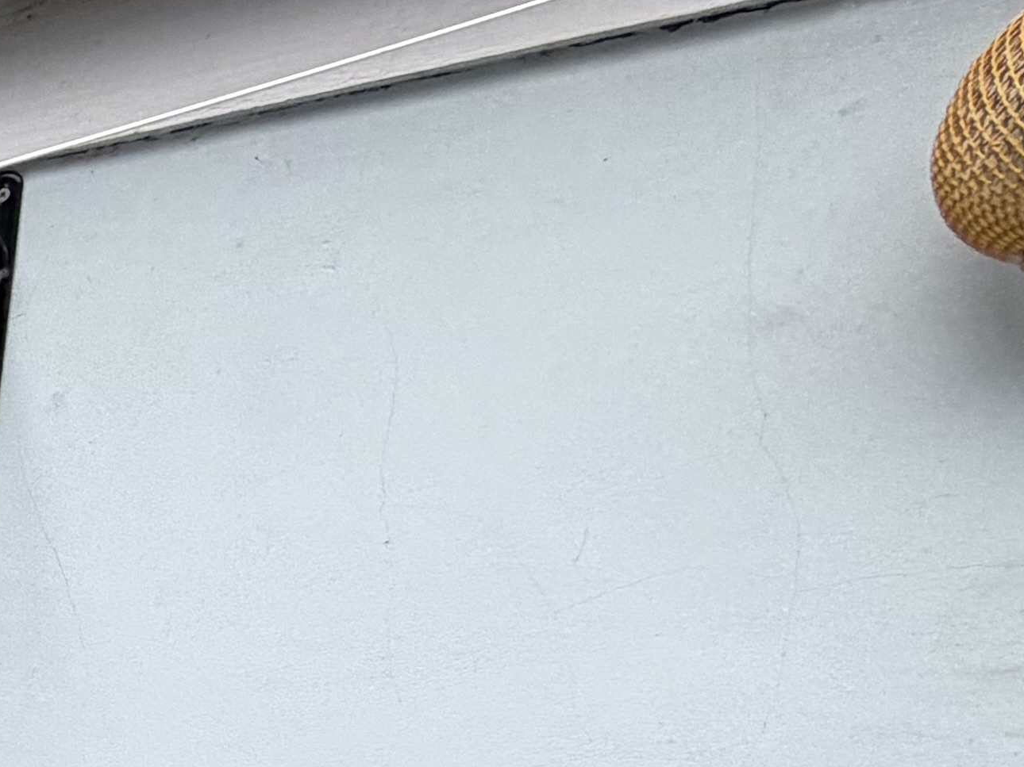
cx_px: -945
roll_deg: +2.8
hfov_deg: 19.8
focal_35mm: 62
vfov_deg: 19.3
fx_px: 1834
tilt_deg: -15.7
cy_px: 1274
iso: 64
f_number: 2.2
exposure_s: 1/502
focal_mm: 2.22
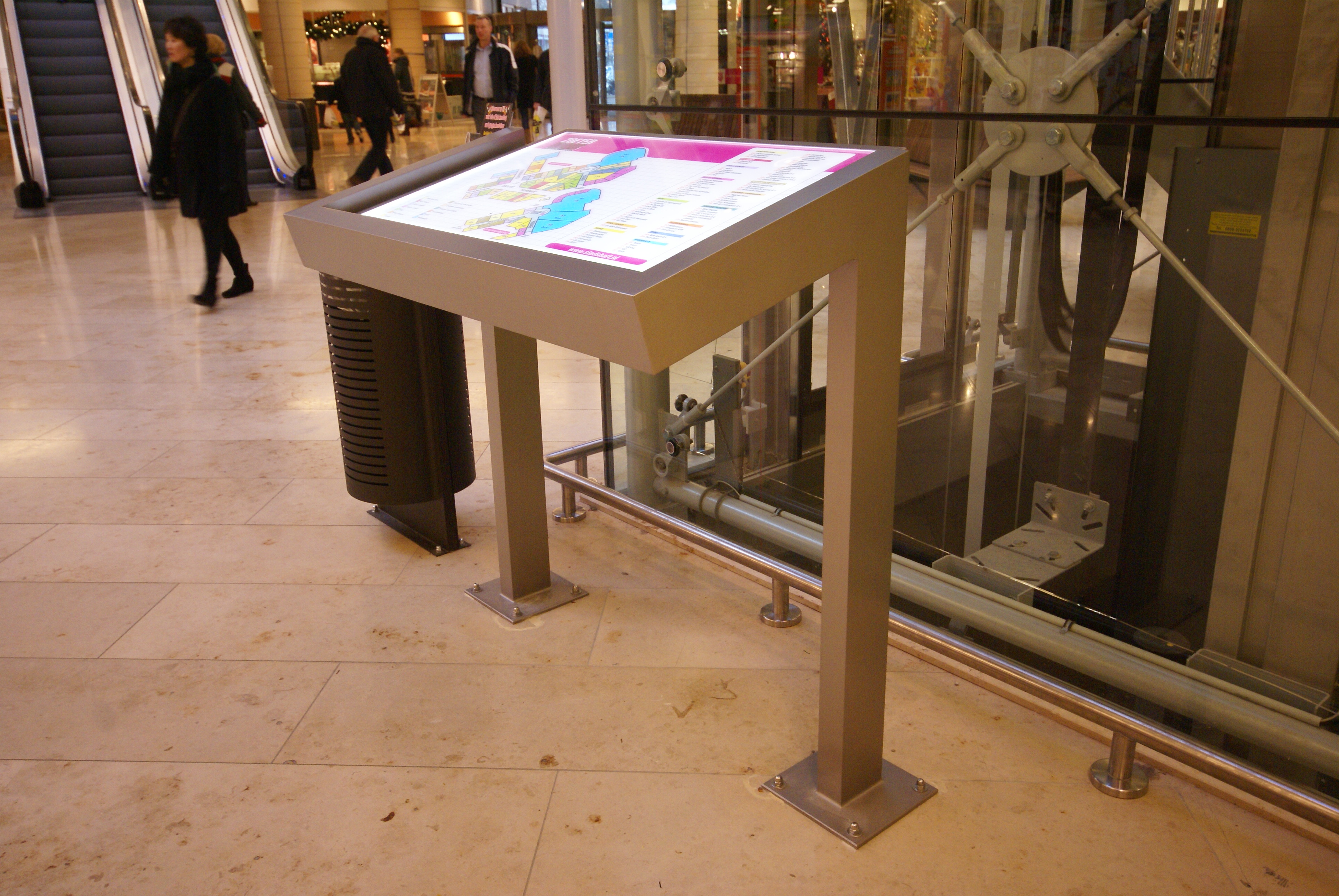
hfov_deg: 61.9
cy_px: 448
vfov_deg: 43.7
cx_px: 670
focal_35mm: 30
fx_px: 1117
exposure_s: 1/30
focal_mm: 20
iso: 400
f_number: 5.6
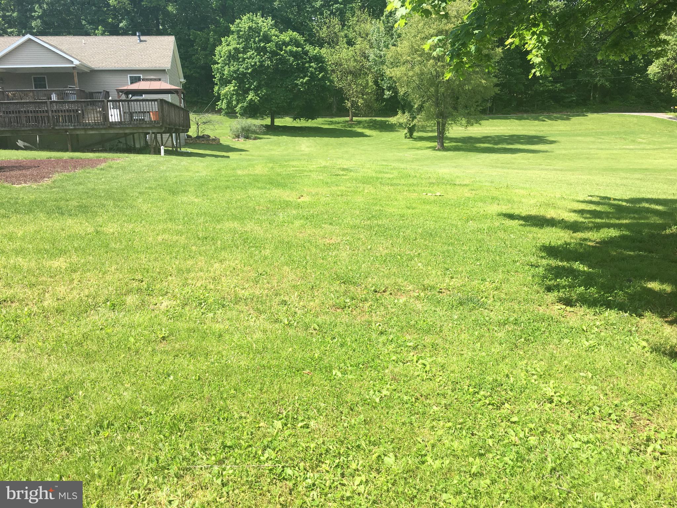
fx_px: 567
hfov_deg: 61.7
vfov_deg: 48.2
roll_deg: +1.8
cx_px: 338
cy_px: 254
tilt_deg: -11.2
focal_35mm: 29
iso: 25
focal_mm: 4.15
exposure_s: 1/674
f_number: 2.2
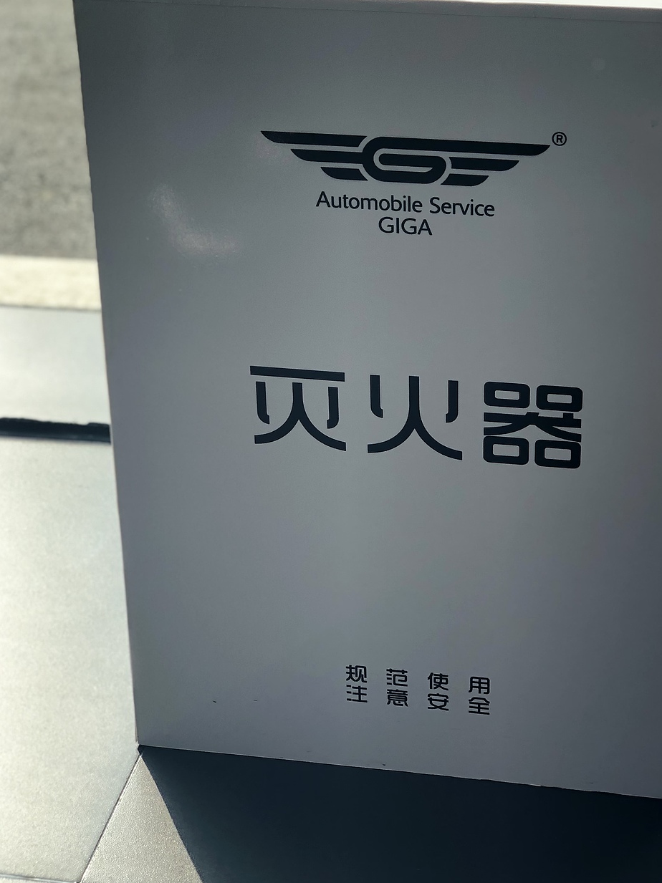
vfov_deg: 26.9
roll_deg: +0.6
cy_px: 290
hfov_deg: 20.4
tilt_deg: -24.2
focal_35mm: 72
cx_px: 423
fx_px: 1837
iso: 16
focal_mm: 6
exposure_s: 1/123
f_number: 2.4
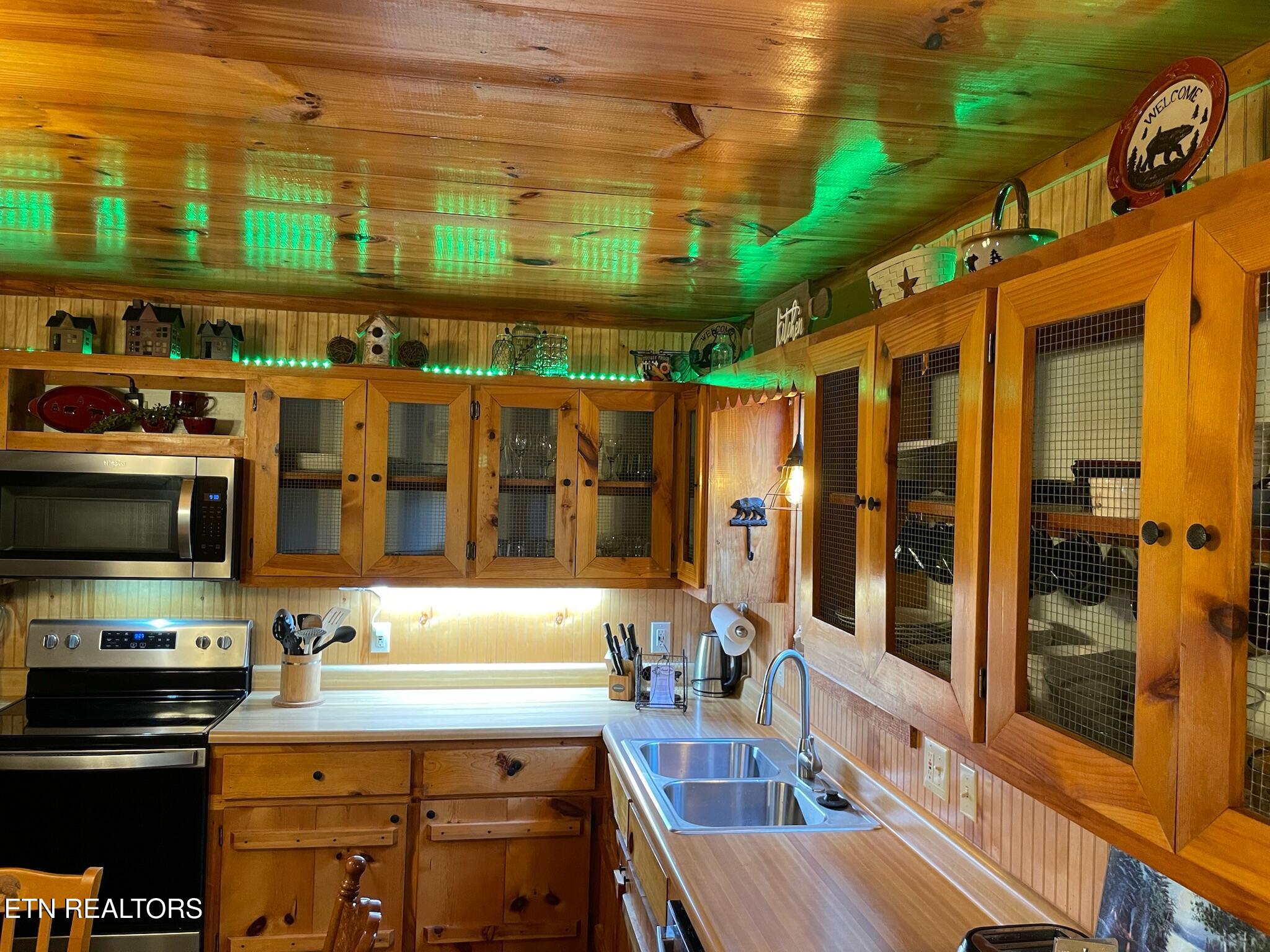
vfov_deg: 53.1
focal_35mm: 26
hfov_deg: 67.3
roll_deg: -1.6
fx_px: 954
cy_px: 476
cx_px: 635
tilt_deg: +0.3
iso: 320
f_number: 1.6
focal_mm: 4.2
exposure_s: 1/60
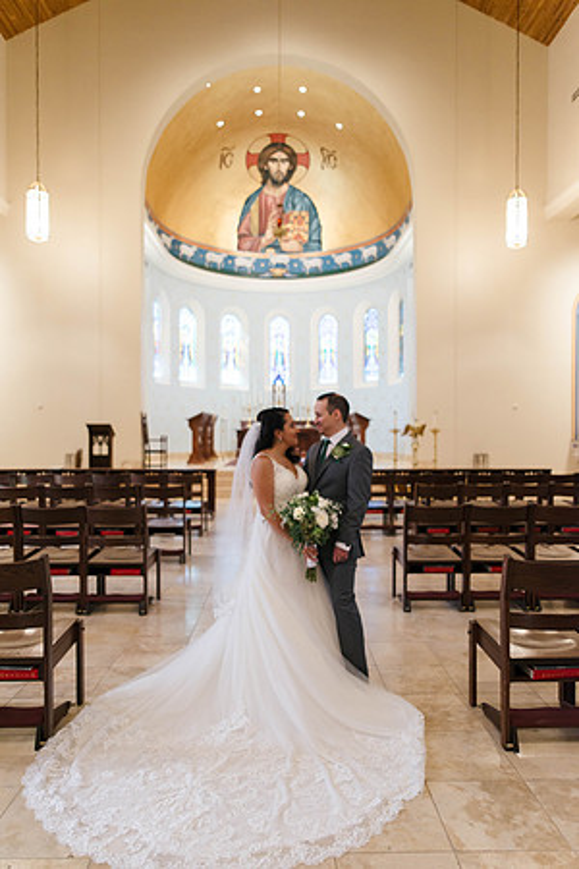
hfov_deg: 53.1
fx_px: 579
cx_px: 290
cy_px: 434
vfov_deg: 73.7
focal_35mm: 24
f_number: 2
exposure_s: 1/200
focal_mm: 24
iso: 800
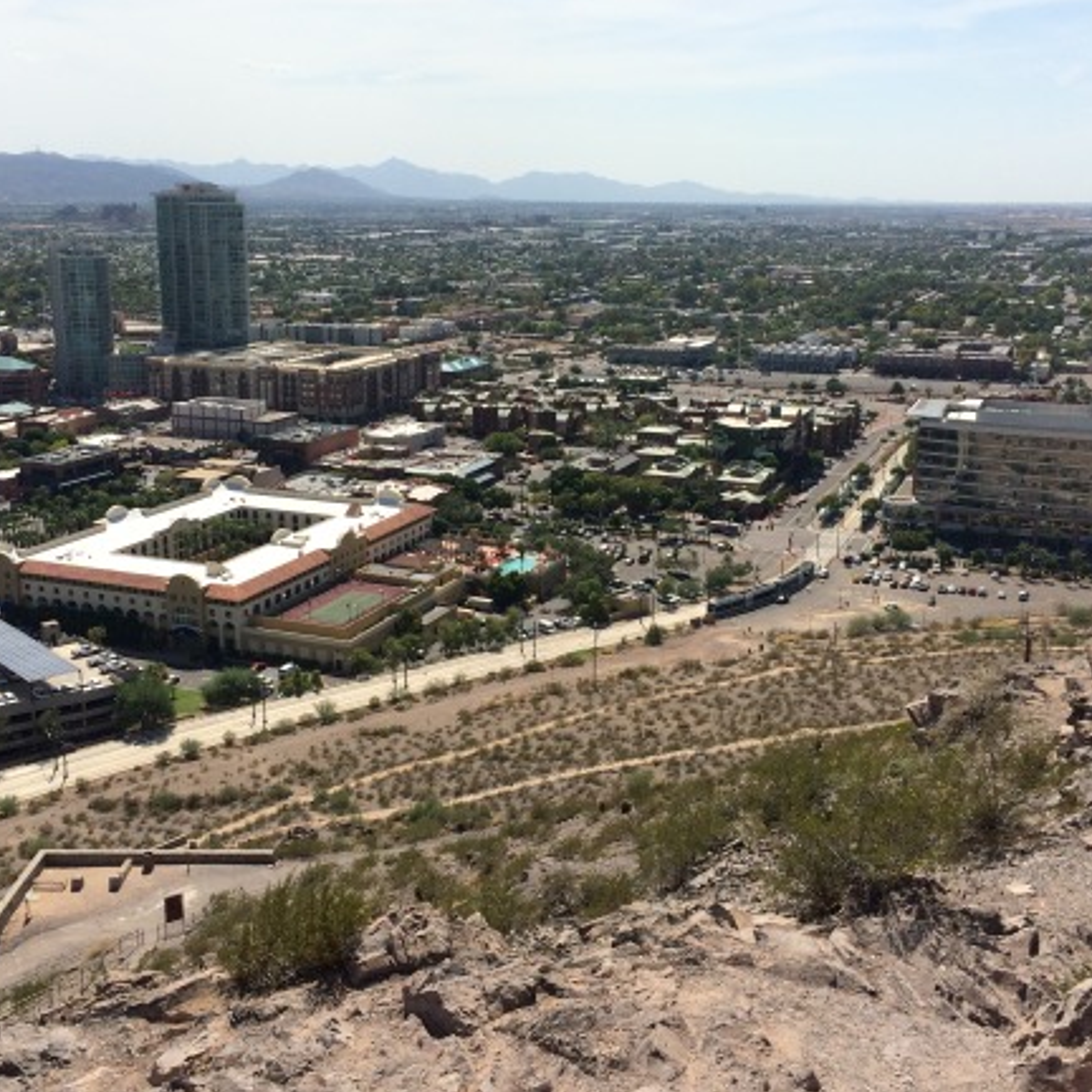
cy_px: 503
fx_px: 1356
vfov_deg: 43.8
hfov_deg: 43.9
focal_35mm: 38
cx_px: 533
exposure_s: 1/3165
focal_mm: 4.15
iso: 32
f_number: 2.2
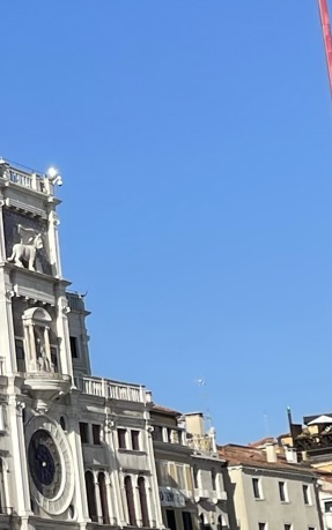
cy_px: 266
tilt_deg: +15.1
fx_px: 1780
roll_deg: +2.0
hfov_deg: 9.6
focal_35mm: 123
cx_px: -428
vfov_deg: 17.0
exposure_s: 1/3401
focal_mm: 4.2
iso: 32
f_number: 1.6
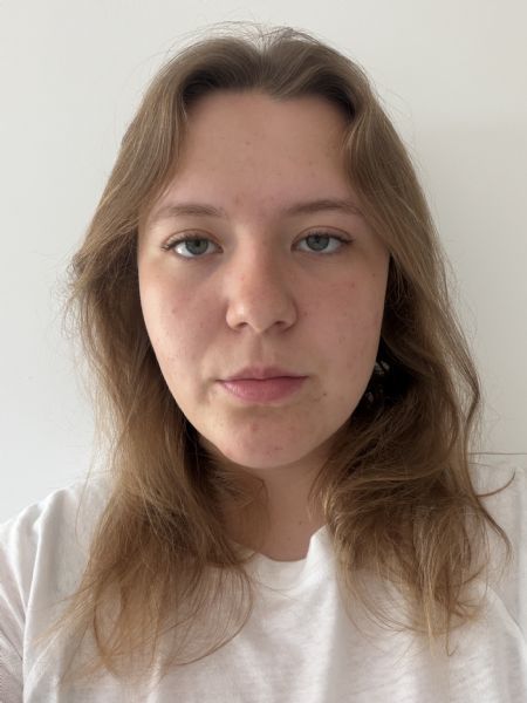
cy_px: 352
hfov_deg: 46.8
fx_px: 609
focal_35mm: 30
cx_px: 264
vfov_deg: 60.0
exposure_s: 1/66
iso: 80
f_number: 1.9
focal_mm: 2.71
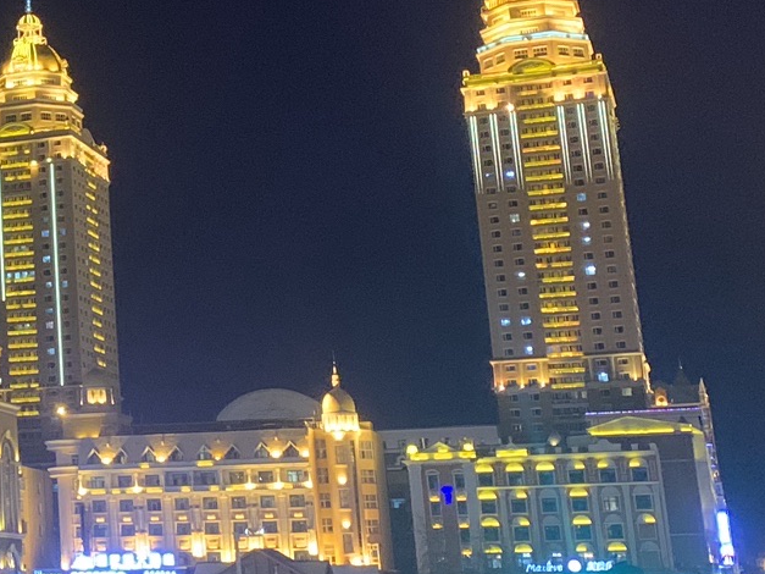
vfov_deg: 17.6
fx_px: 1834
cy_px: 116
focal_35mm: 83
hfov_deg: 21.8
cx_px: -165
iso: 400
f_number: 1.8
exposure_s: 1/25
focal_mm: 4.25
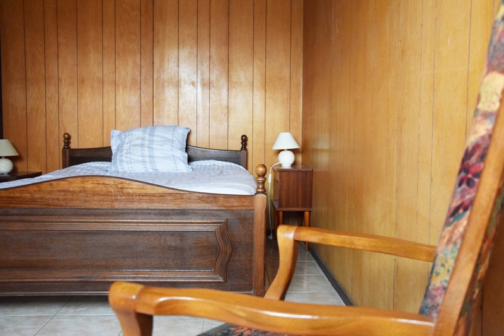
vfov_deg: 36.9
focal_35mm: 36
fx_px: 504
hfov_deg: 53.1
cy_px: 168
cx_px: 252
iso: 3200
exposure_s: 1/80
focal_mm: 24
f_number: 3.8
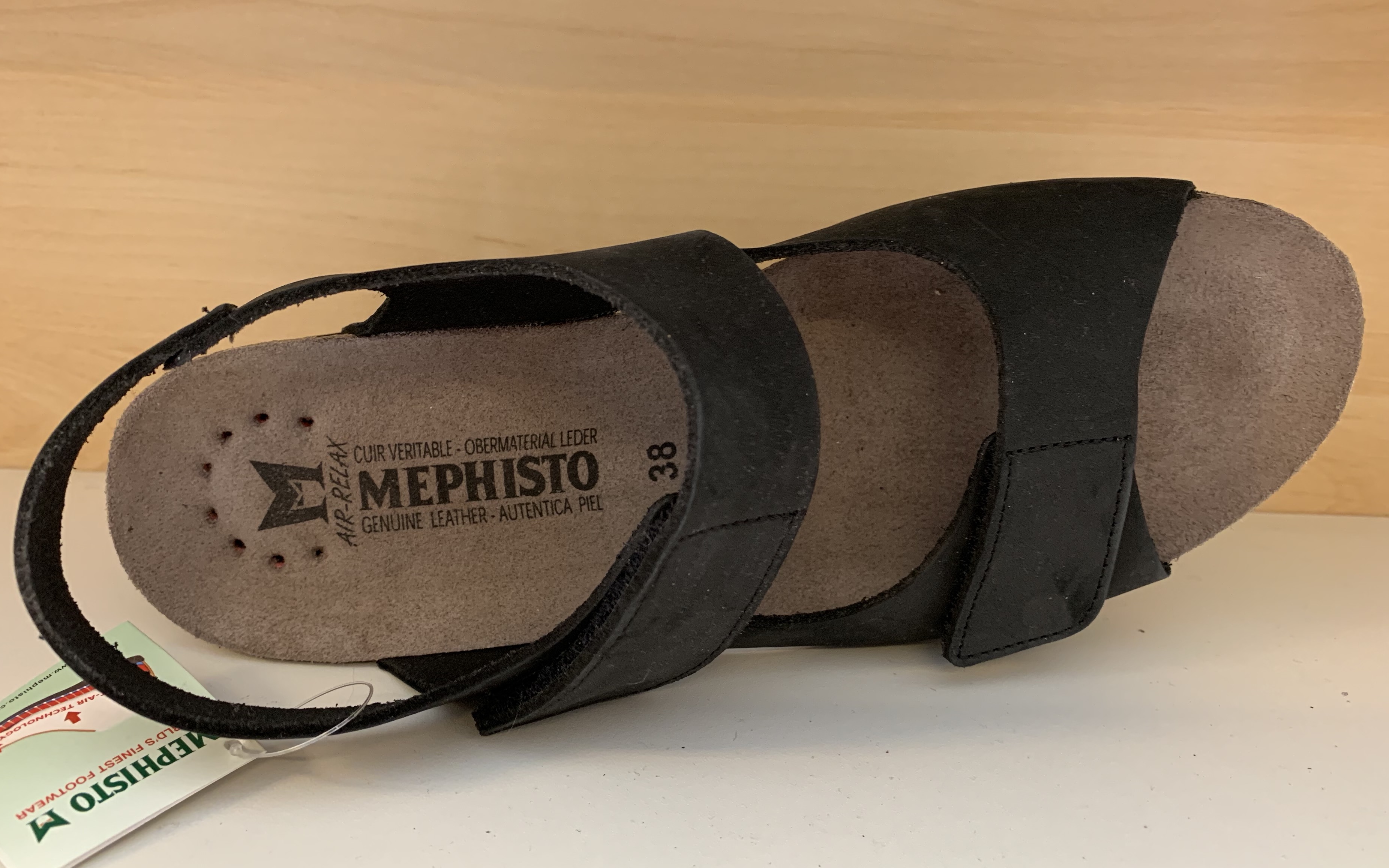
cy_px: 399
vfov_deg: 41.8
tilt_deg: -16.1
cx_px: 687
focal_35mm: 30
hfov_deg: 62.9
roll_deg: -2.0
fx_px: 1136
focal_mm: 4.25
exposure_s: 1/50
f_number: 1.8
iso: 160
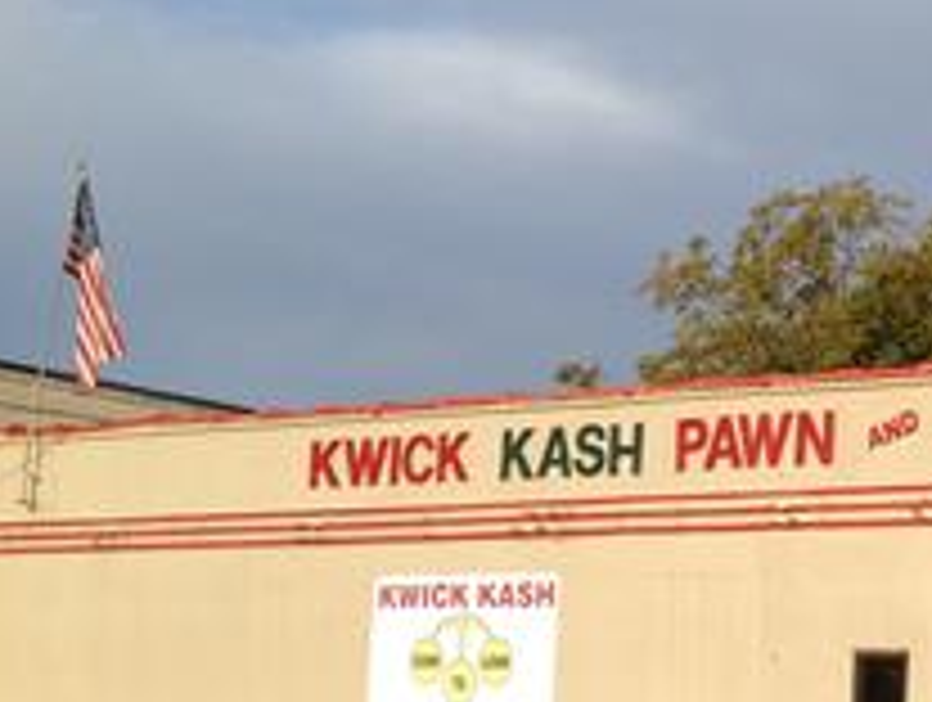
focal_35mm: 88
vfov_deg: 16.8
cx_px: 1054
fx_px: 2373
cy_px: 513
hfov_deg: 21.0
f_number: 2.4
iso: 64
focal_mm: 4.28
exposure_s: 1/1255
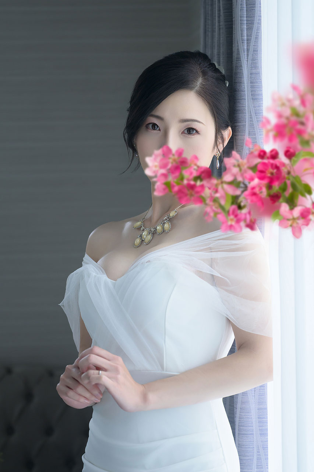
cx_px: 157
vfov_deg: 20.0
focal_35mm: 102
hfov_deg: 13.4
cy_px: 236
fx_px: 1335
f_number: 2.8
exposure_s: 1/160
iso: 400
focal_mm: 68
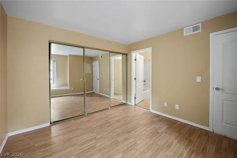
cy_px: 79
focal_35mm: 14
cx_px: 118
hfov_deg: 104.2
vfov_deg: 81.2
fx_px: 92
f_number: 8
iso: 100
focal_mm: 14
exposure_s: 2
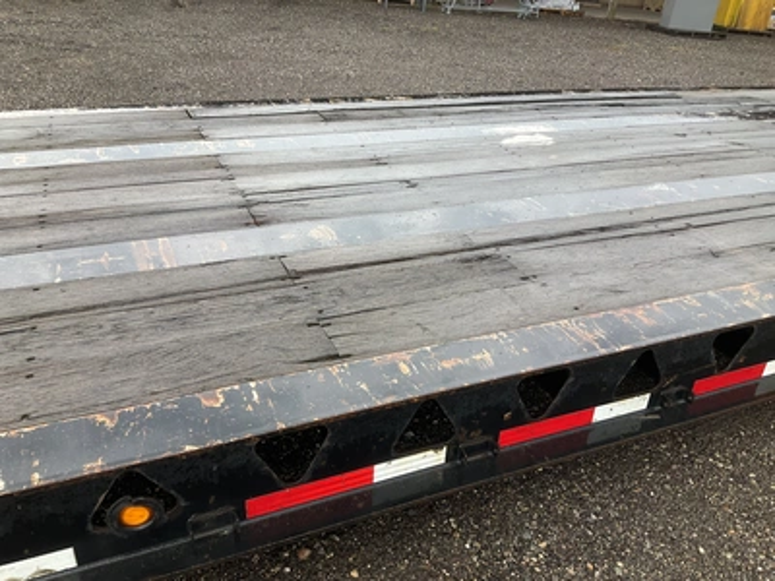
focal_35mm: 29
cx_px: 388
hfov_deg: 61.7
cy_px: 290
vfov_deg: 48.2
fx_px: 649
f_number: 1.8
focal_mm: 3
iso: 20
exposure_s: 1/181
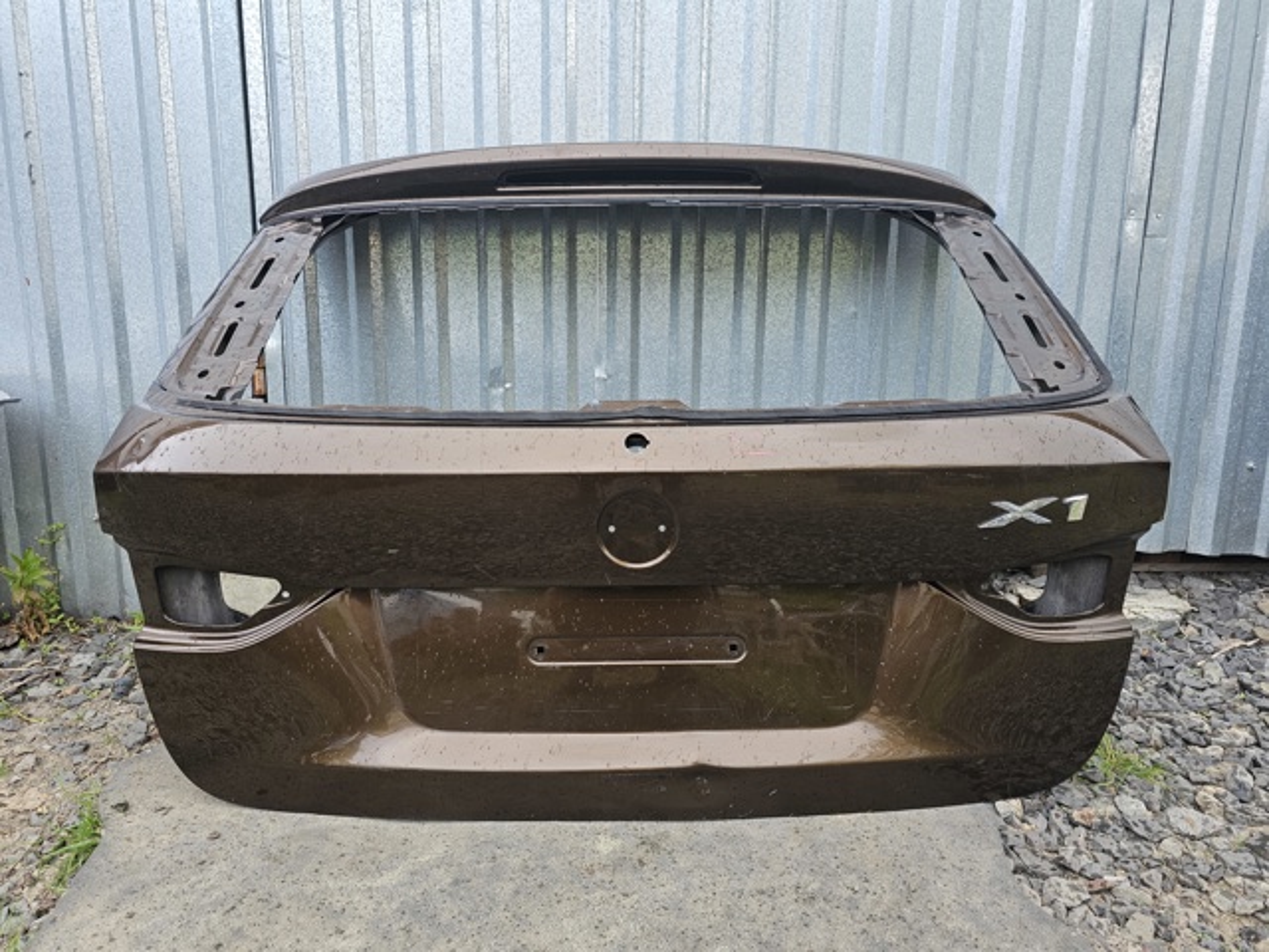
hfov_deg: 73.9
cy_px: 476
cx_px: 634
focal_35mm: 23
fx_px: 843
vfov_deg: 58.9
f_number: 1.7
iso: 50
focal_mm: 6.3
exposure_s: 1/180
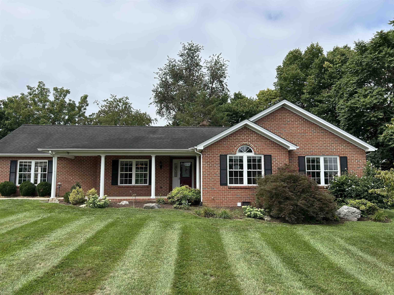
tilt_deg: +6.3
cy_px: 148
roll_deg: +0.7
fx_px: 296
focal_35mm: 26
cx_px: 197
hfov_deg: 67.3
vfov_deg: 53.1
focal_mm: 5.7
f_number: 1.5
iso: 50
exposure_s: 1/4274
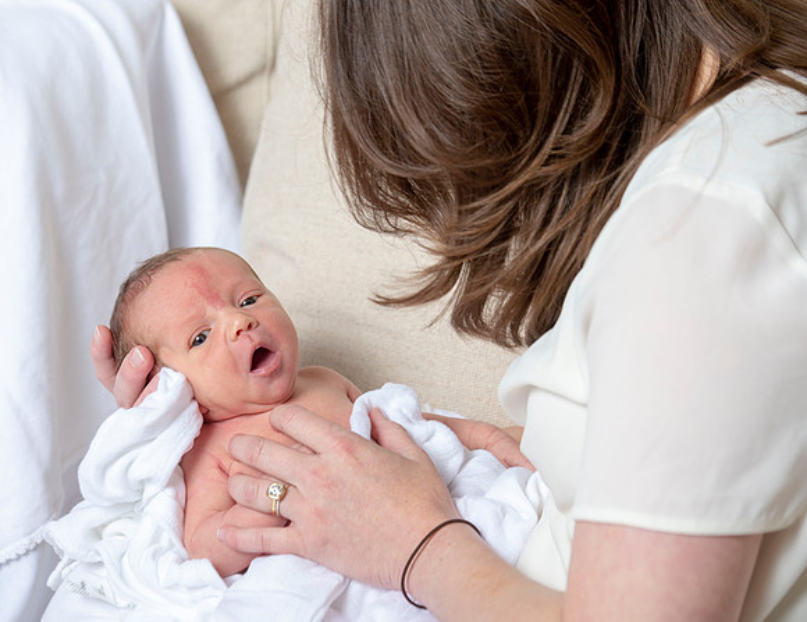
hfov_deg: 12.6
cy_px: 336
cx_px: 303
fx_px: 3640
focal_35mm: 155
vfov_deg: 9.8
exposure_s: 1/160
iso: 200
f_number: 5.6
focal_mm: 130
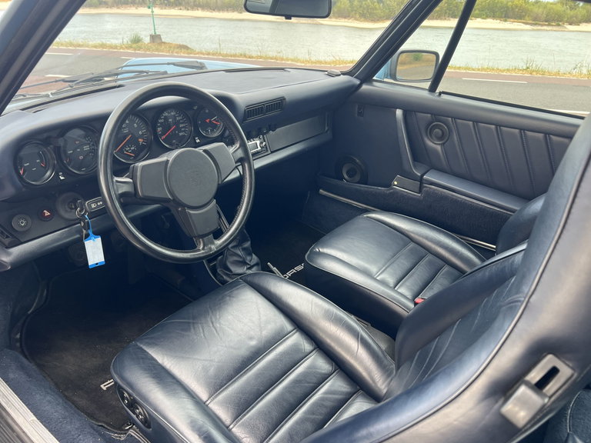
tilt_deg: -26.4
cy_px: 222
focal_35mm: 26
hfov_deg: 67.3
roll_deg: -0.7
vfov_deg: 53.1
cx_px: 296
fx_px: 444
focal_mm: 5.7
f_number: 1.5
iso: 50
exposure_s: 1/176
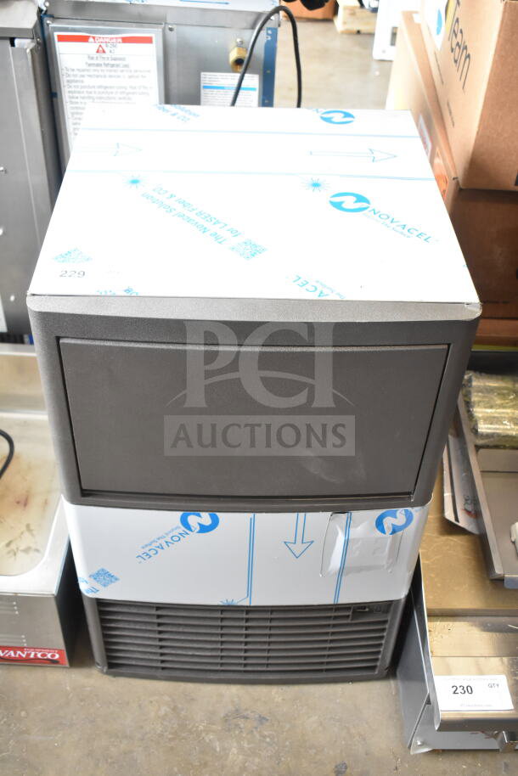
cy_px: 388
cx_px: 259
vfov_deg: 49.5
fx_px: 841
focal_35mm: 39
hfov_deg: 34.2
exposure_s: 1/80
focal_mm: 26
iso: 1600
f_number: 4.2
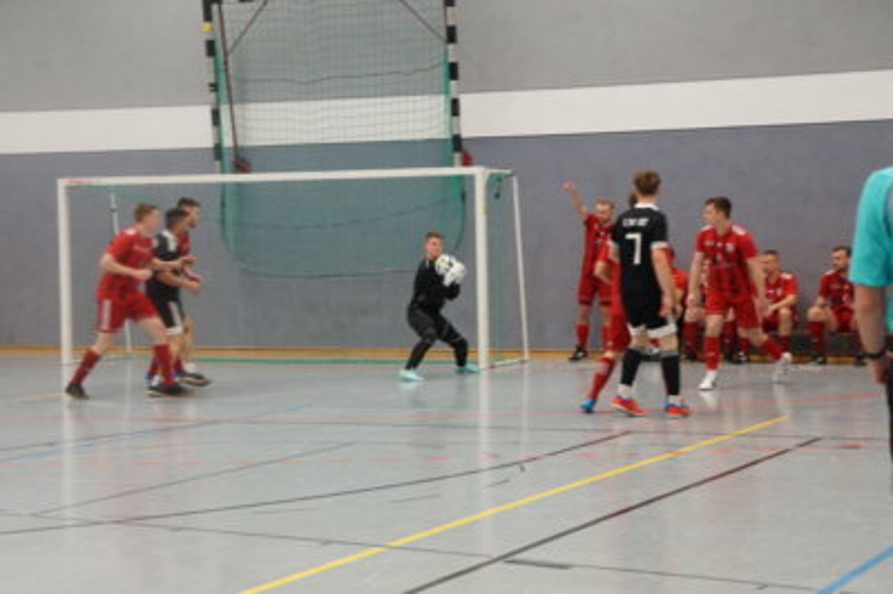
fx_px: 2045
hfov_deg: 24.6
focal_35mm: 82
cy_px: 297
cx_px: 446
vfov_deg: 16.5
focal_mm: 55
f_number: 5.6
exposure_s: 1/100
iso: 1600
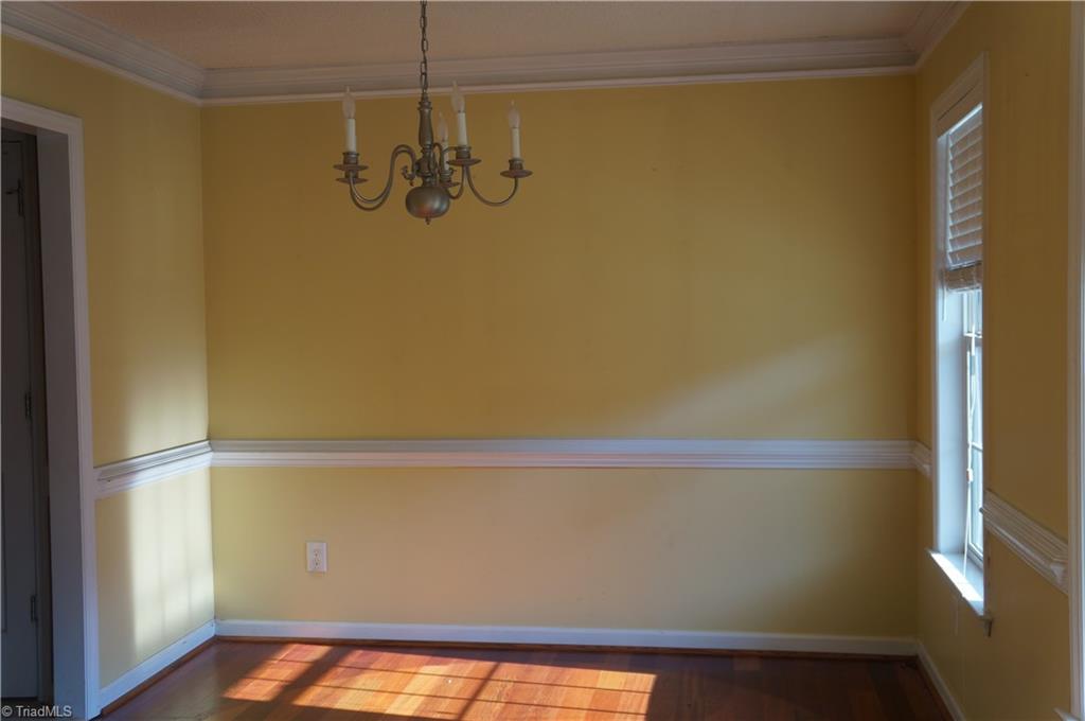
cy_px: 360
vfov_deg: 35.4
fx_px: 1129
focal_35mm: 38
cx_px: 542
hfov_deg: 51.3
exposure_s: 1/60
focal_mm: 25
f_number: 4
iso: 100
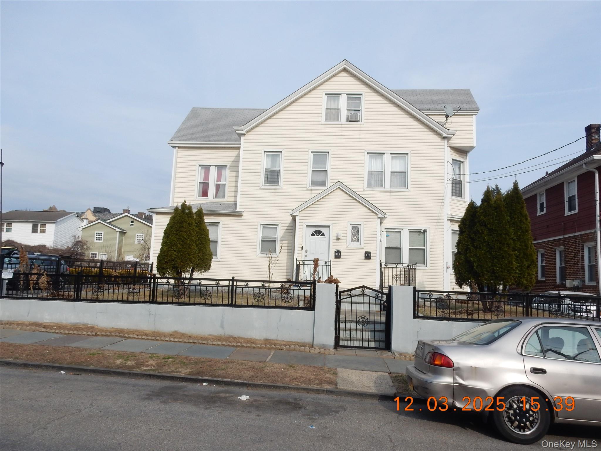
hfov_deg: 69.4
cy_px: 226
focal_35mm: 25
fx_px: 434
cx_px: 300
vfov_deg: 54.9
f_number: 4.2
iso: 125
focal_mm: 4.5
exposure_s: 1/1000
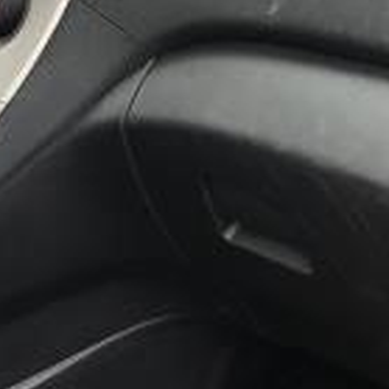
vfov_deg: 12.2
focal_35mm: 142
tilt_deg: -31.8
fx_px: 1805
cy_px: 381
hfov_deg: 12.2
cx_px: 56
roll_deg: +5.5
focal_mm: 3.99
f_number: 1.8
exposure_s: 1/17
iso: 40
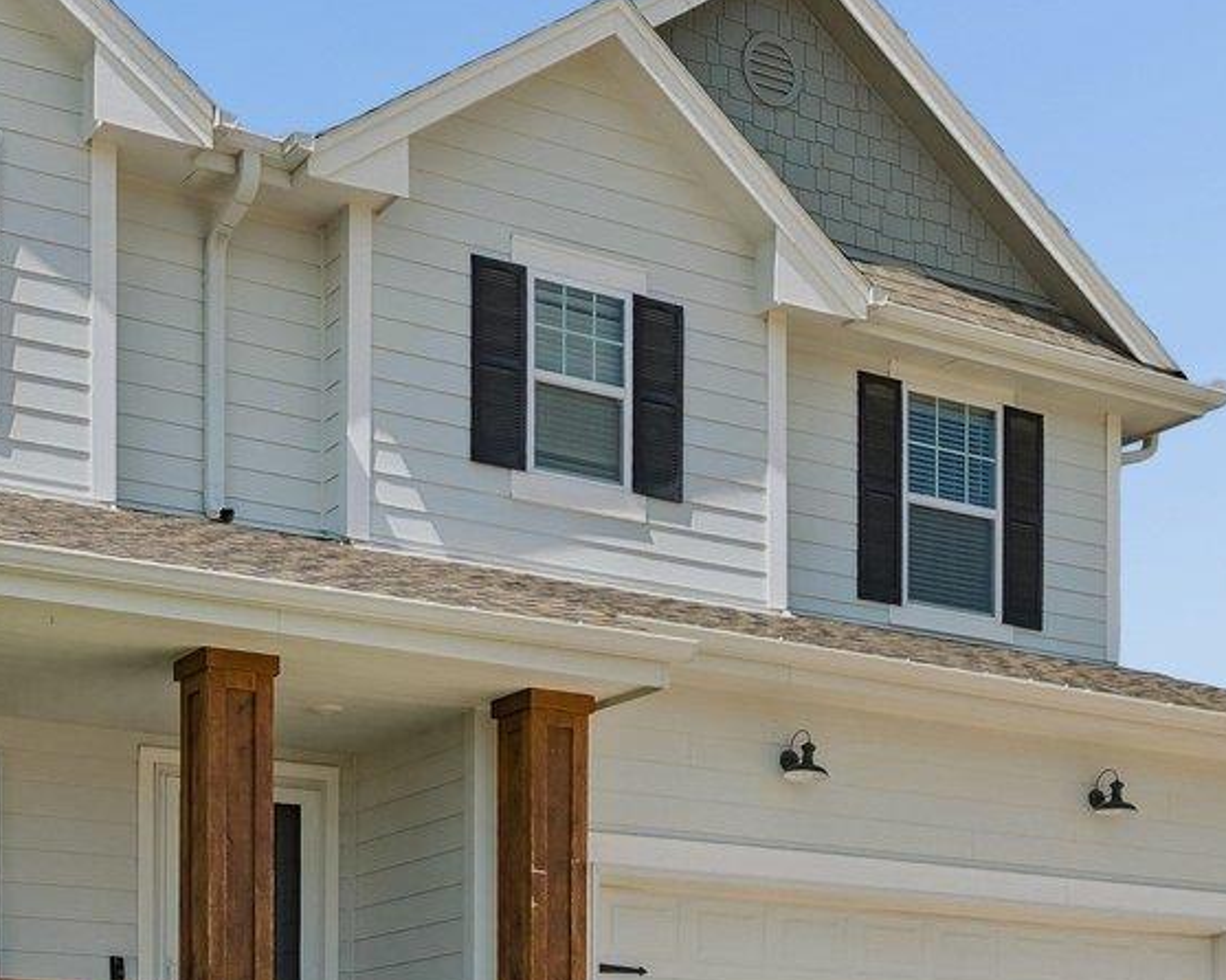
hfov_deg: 29.3
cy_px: 333
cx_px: 444
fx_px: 2336
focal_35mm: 64
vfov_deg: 23.6
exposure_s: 1/100
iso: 200
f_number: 8
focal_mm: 18.7
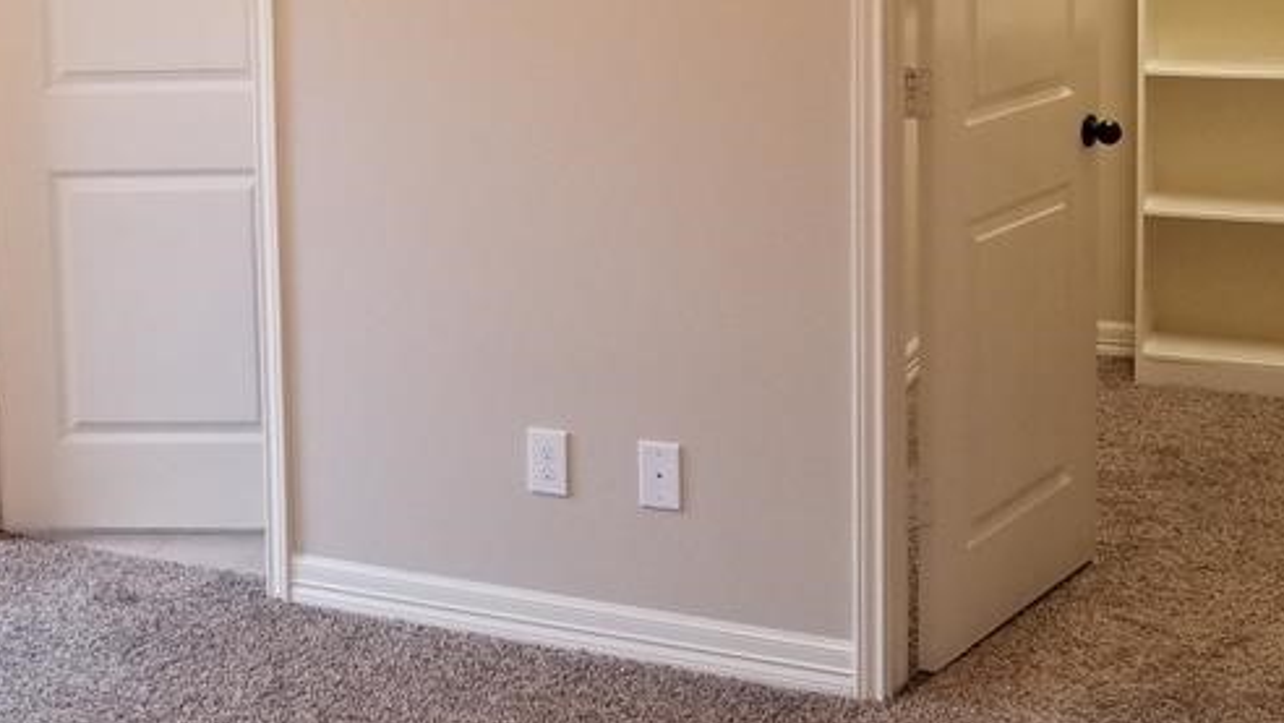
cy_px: 39
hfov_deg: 35.1
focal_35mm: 59
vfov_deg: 19.9
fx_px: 2009
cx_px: 428
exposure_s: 1/40
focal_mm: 4.25
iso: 160
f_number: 1.7
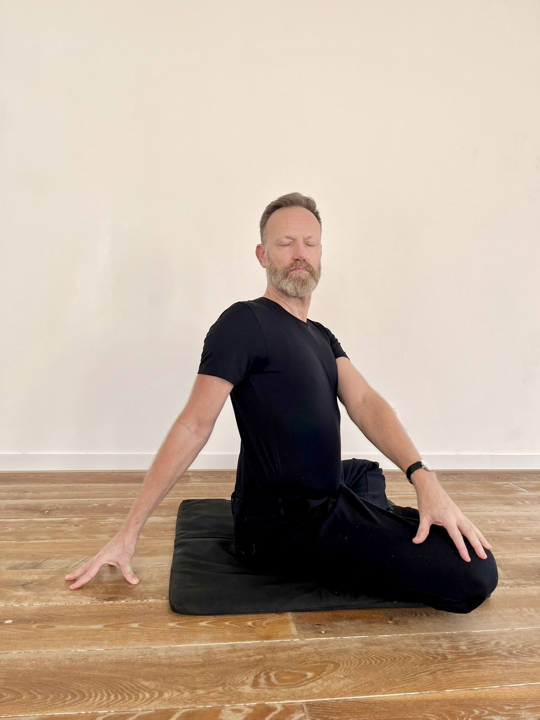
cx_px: 270
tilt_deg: -2.5
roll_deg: -2.5
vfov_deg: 67.3
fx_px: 541
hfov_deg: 53.1
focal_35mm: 26
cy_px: 360
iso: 50
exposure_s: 1/122
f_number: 1.6
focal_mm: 5.1
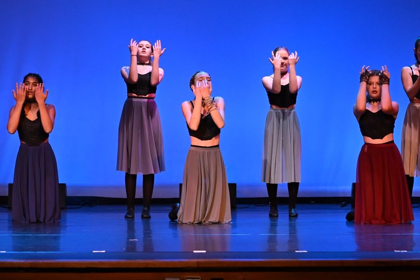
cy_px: 124
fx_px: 1598
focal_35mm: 137
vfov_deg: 10.0
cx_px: 231
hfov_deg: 15.0
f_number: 3.2
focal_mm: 70
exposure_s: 1/200
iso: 3200
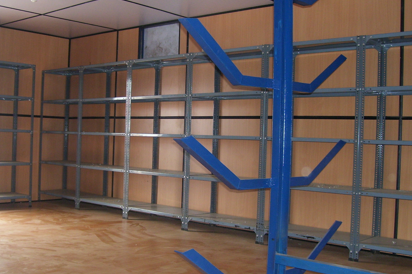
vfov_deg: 29.2
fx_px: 526
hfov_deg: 42.6
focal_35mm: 46
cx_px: 171
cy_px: 147
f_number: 2.7
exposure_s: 1/60
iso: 125
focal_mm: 6
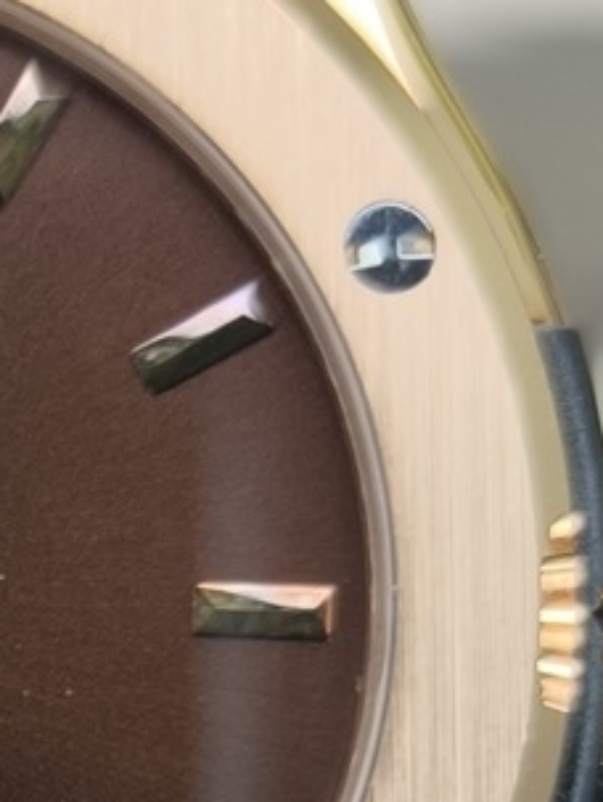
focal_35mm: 162
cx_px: -280
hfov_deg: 9.0
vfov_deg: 11.9
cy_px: 963
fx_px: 3755
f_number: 1.9
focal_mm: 6.92
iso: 50
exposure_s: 1/100
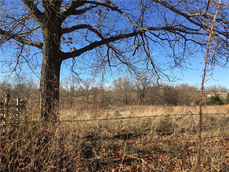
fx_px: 192
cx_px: 114
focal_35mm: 29
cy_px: 86
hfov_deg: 61.7
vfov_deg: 48.2
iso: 25
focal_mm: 4.15
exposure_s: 1/1068
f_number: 2.2
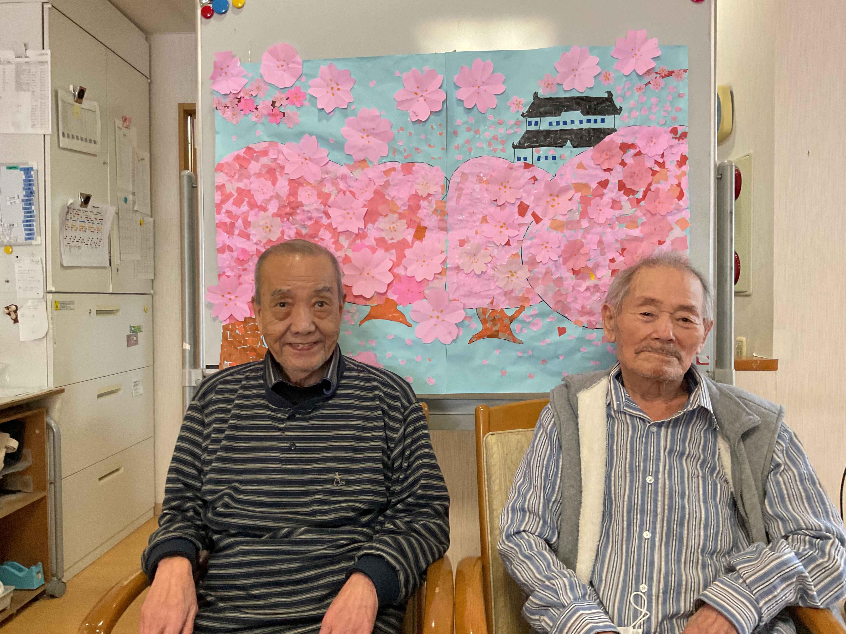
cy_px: 317
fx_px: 709
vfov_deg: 48.2
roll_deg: -0.9
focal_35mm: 29
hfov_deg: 61.7
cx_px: 423
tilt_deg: -1.5
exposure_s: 1/60
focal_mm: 3
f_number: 1.8
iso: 200
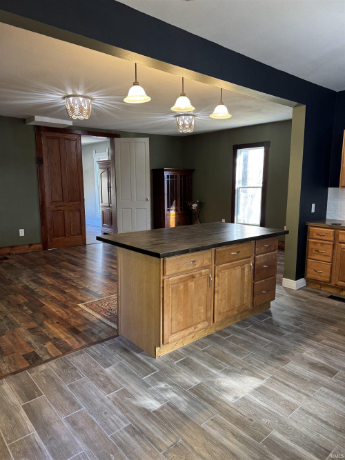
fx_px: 319
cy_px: 230
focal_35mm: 24
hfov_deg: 56.8
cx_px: 172
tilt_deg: -8.3
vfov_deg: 71.6
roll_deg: +0.2
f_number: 1.78
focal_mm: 6.76
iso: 160
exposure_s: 1/60
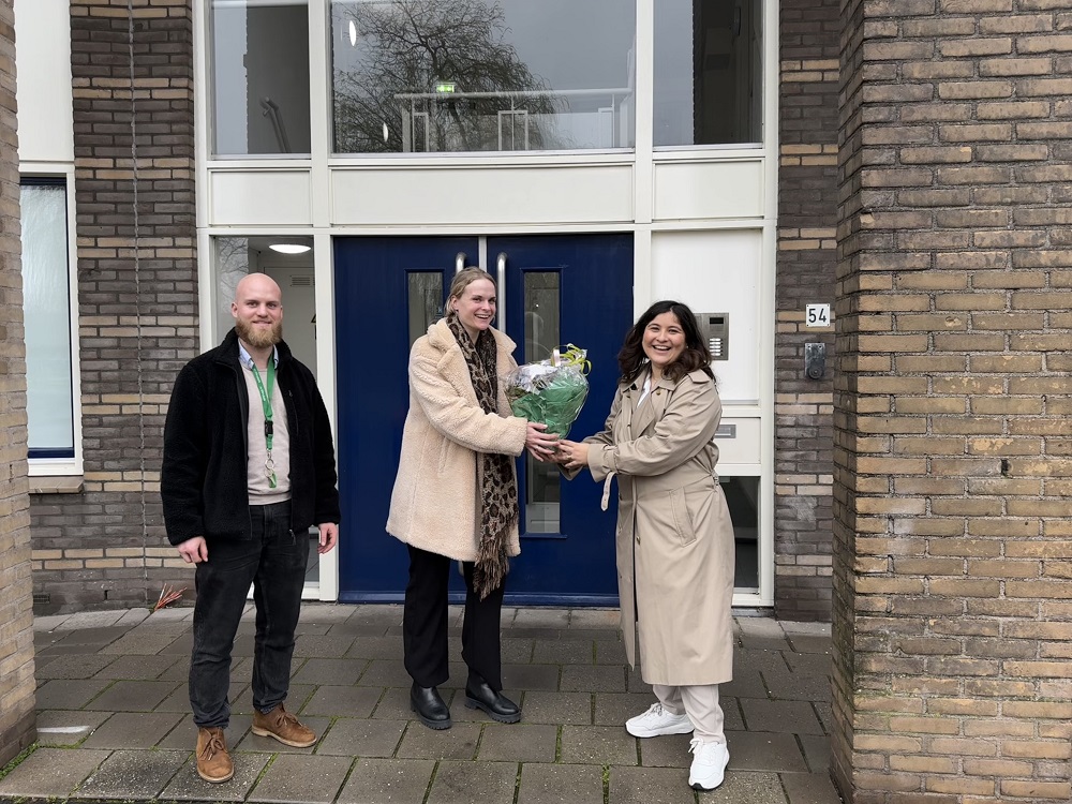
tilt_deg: -2.4
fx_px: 743
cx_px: 536
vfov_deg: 56.8
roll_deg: +0.1
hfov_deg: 71.6
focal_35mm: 24
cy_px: 402
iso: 100
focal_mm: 6.86
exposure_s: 1/121
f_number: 1.78
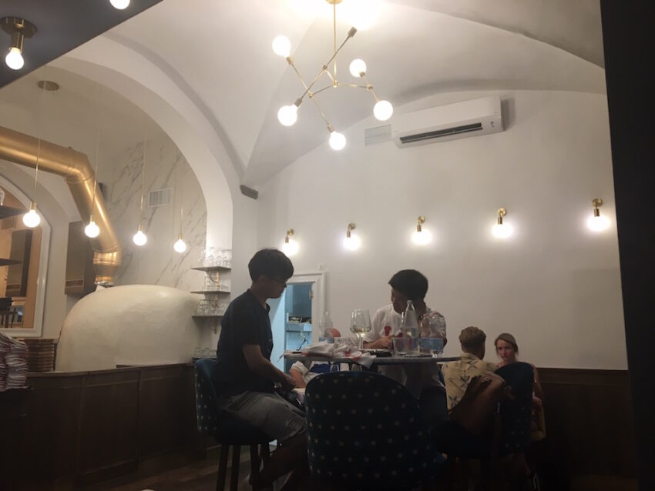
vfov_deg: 48.2
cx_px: 328
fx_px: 549
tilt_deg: +9.6
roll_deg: +0.5
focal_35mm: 29
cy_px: 246
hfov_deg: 61.6
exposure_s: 1/33
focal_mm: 4.15
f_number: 2.2
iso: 80
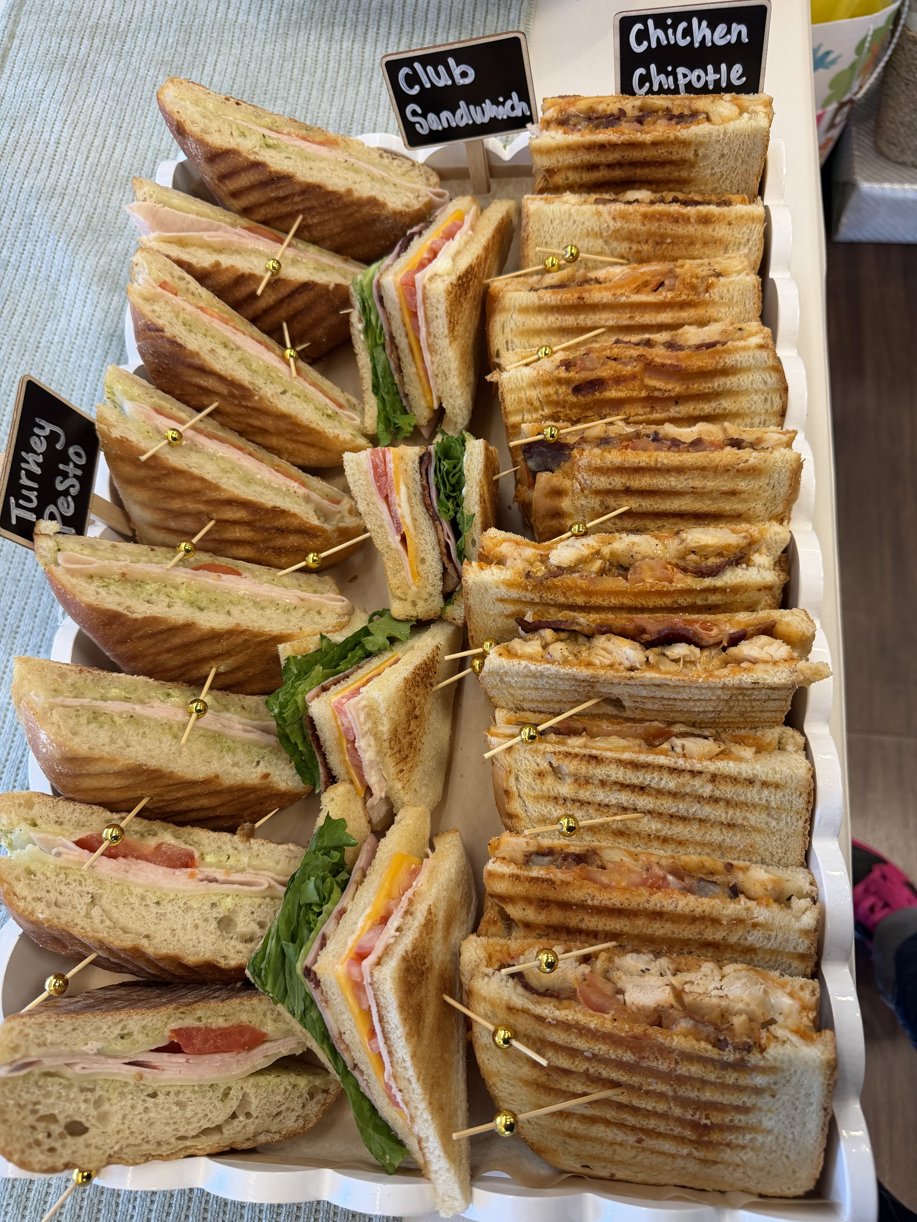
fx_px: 848
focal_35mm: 24
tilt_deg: -69.2
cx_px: 458
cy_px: 611
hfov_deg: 56.8
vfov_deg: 71.6
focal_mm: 6.76
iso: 200
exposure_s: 1/120
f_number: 1.78
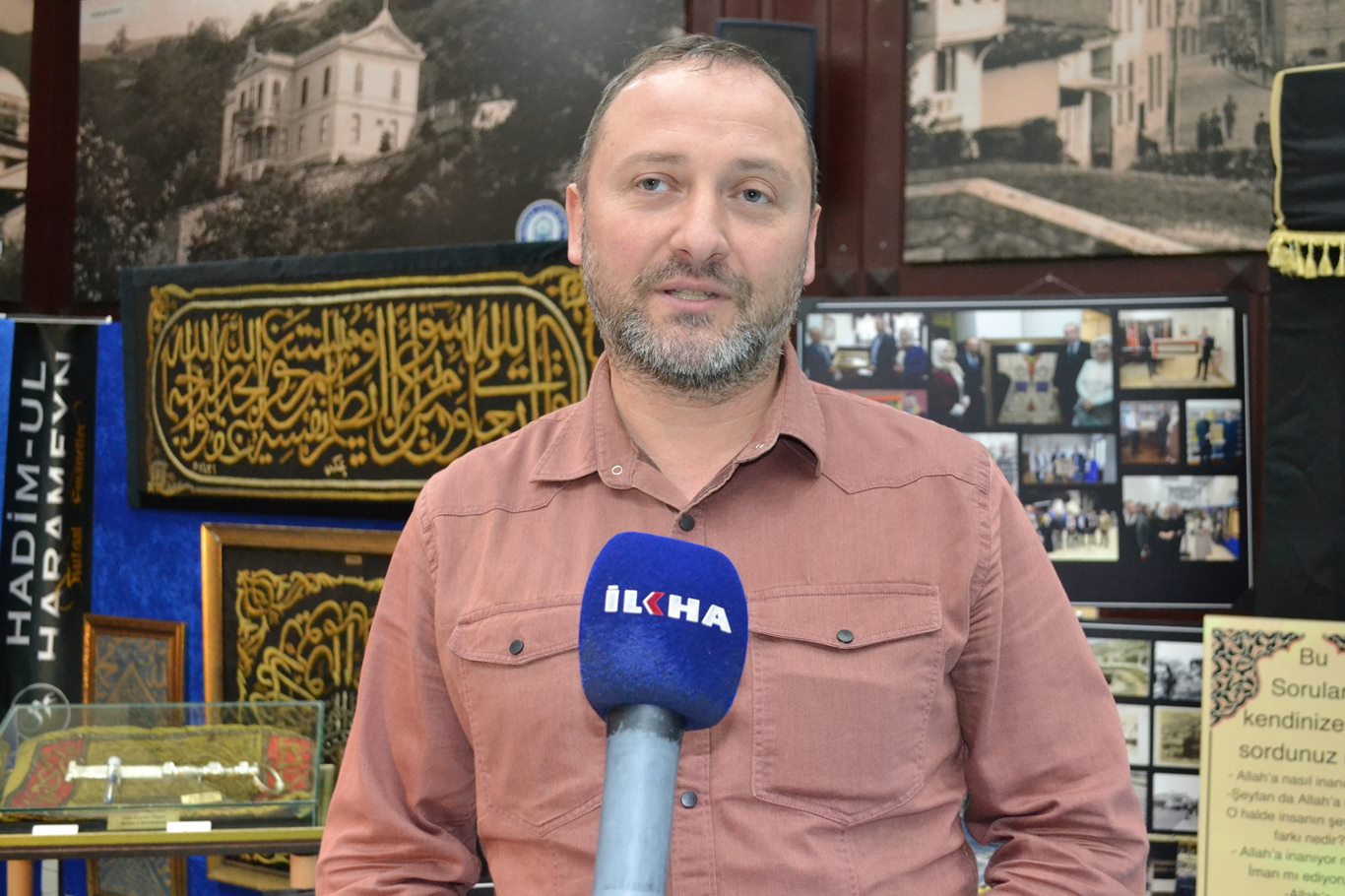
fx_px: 1345
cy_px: 448
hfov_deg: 53.1
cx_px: 672
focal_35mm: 36
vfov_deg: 36.9
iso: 2800
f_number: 4
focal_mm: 24
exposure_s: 1/60
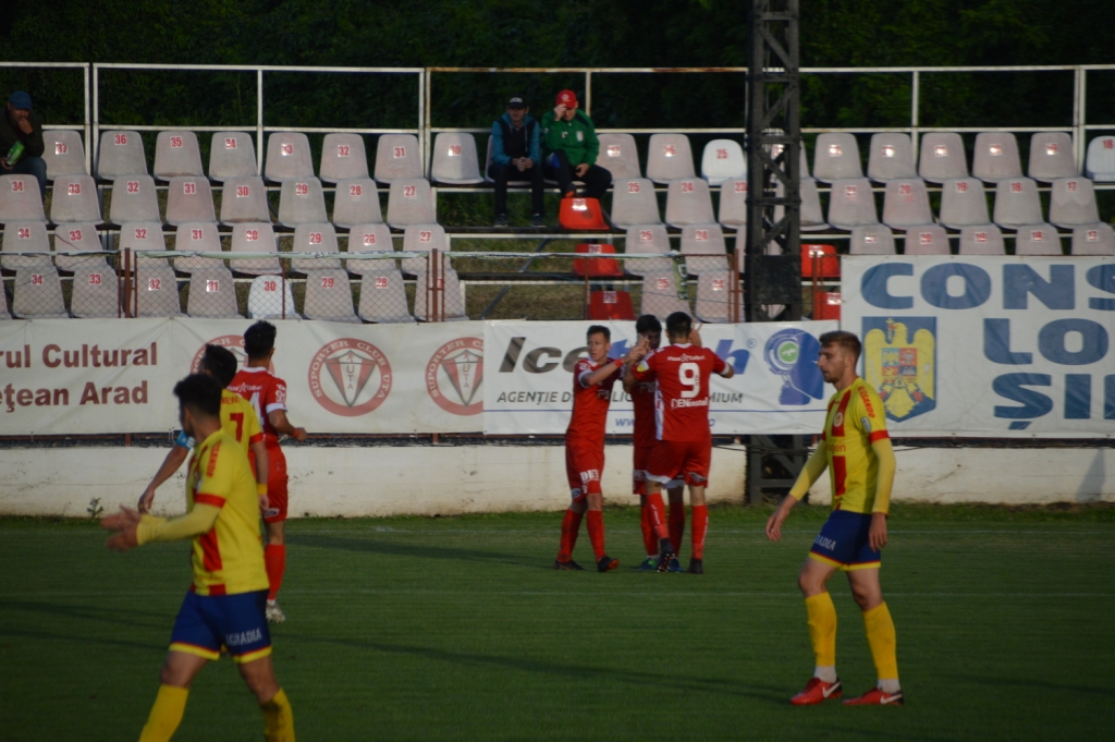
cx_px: 558
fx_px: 9284
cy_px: 371
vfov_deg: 4.6
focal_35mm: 300
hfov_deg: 6.9
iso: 560
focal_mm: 200
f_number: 6.3
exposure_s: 1/500
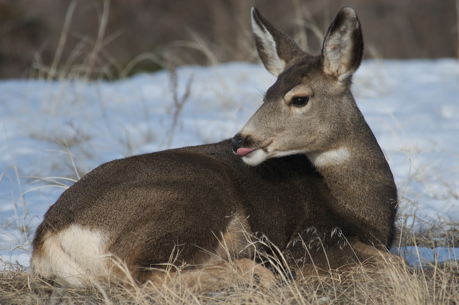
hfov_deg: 3.4
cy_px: 152
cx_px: 230
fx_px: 7646
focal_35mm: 600
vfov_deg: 2.3
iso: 200
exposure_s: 1/400
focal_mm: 400
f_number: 5.6
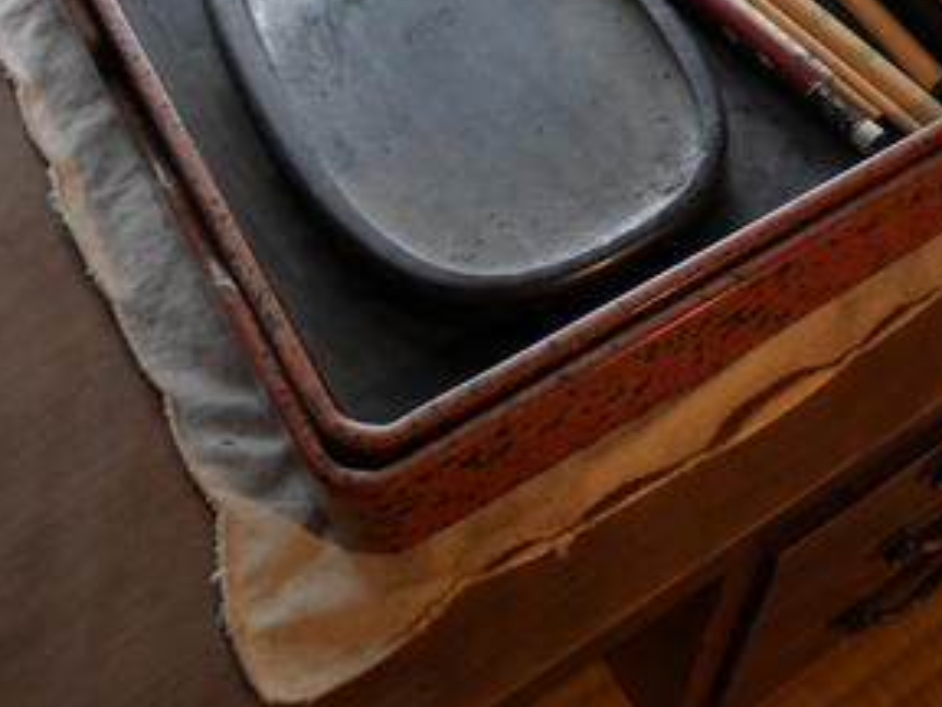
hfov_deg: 38.1
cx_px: 556
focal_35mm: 50
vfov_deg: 27.9
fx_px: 1361
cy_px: 57
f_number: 3.5
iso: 1000
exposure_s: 1/60
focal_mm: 12
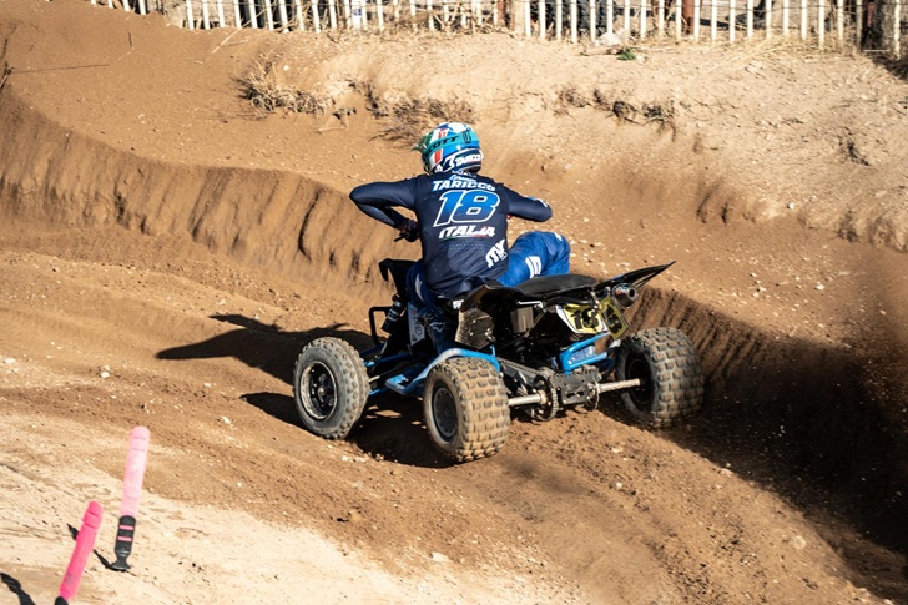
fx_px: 4605
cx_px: 440
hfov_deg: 11.3
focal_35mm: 183
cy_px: 312
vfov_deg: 7.5
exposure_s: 1/800
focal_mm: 151
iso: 320
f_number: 5.6
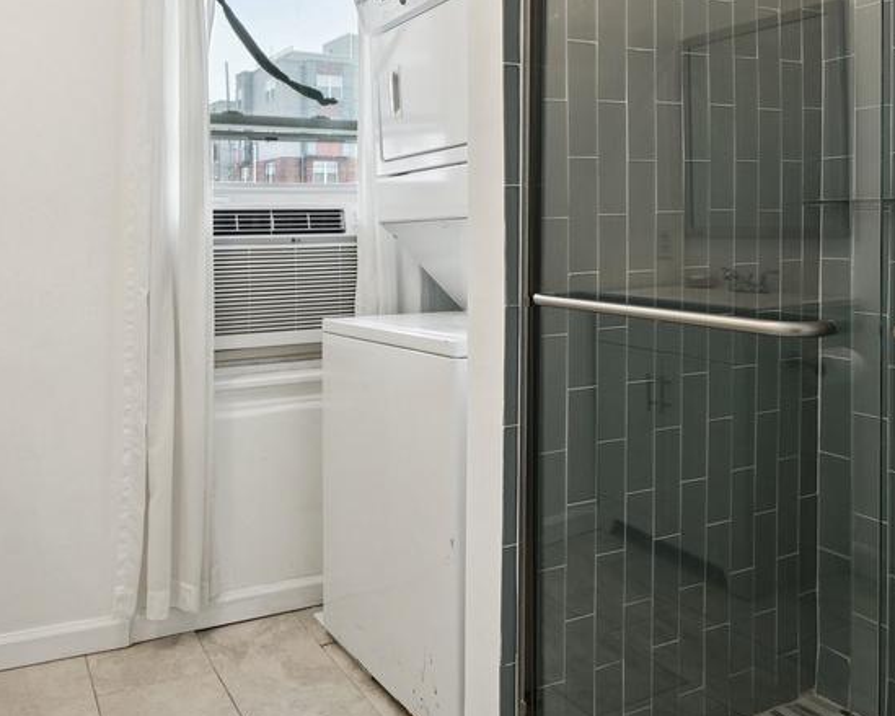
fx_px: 742
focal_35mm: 28
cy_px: 237
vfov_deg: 50.6
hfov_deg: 61.3
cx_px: 333
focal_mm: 16
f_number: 8
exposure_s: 1/50
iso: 400
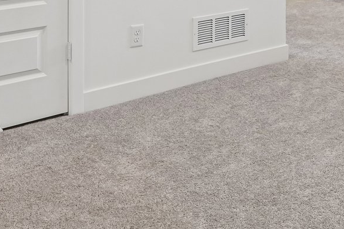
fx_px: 535
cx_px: 296
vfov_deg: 20.5
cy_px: -120
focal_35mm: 56
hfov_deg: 34.1
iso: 200
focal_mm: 16
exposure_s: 1/15
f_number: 8
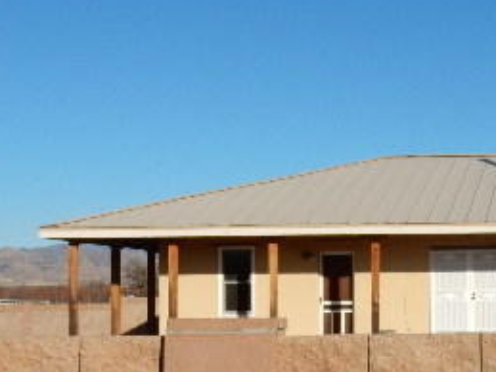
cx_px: 561
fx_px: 1275
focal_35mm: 89
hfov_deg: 20.8
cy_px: 251
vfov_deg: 16.5
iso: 125
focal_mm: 6.4
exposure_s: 1/2000
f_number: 4
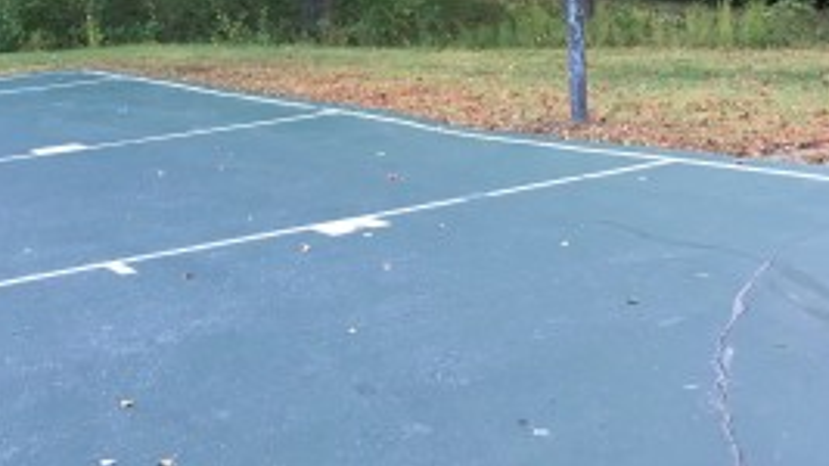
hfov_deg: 33.8
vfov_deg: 19.2
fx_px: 1362
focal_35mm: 62
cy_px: 85
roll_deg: +3.6
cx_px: 478
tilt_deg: -6.4
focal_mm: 4.15
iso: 32
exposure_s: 1/30
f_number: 2.2
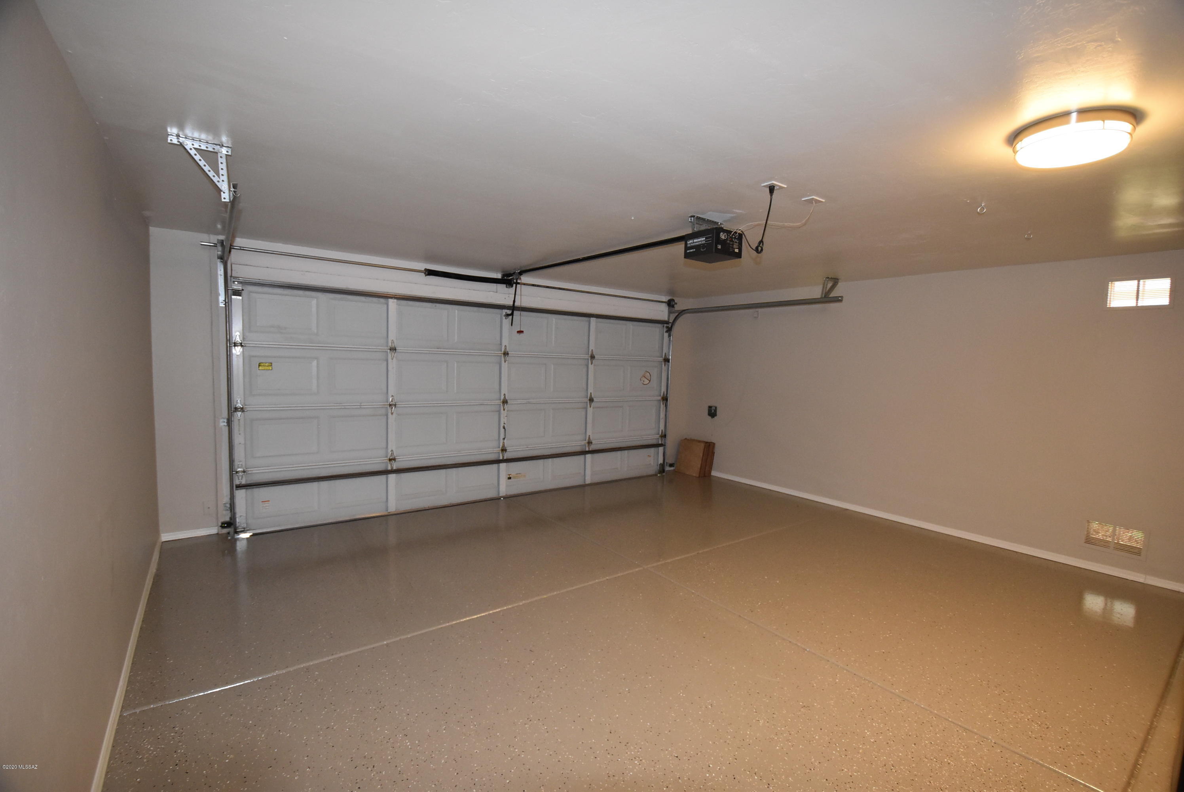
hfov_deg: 100.3
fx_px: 494
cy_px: 396
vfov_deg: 77.4
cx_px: 592
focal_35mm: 15
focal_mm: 10
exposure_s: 1/60
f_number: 3.5
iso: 1600
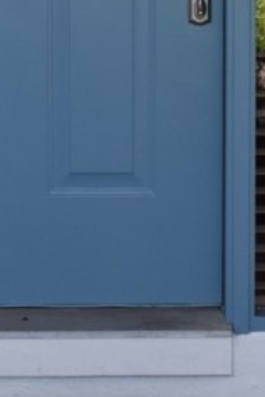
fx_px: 1632
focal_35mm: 148
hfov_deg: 9.3
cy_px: -125
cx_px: 110
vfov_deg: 13.4
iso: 400
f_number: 5.6
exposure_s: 1/125
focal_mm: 26
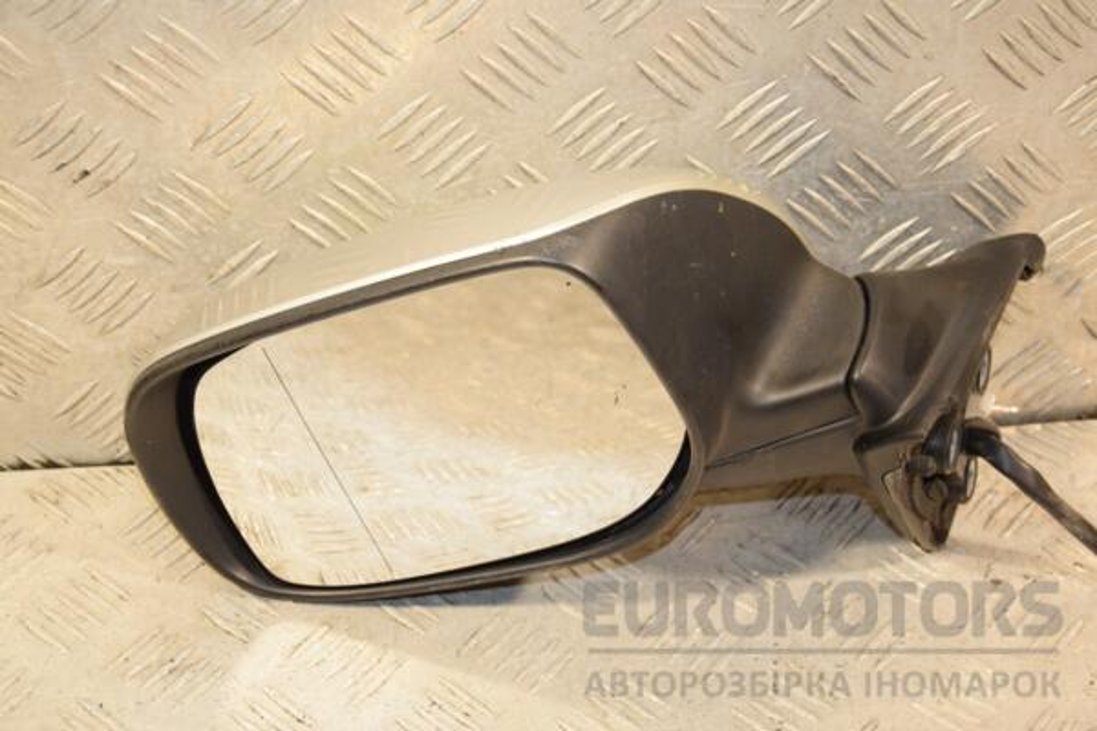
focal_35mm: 78
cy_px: 366
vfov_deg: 17.5
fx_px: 2377
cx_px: 548
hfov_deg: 26.0
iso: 800
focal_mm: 52
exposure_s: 1/200
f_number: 5.6
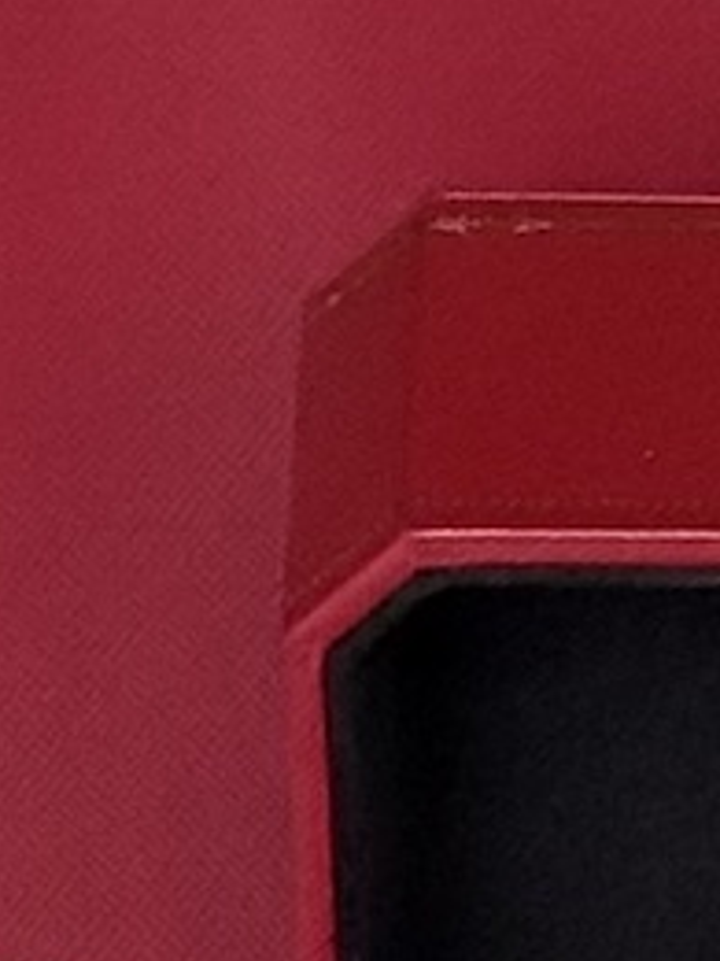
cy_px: 1538
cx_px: 343
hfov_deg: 5.0
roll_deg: +0.0
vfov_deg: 6.6
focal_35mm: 295
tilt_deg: -21.4
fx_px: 8181
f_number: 1.78
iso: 400
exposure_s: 1/40
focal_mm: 6.76
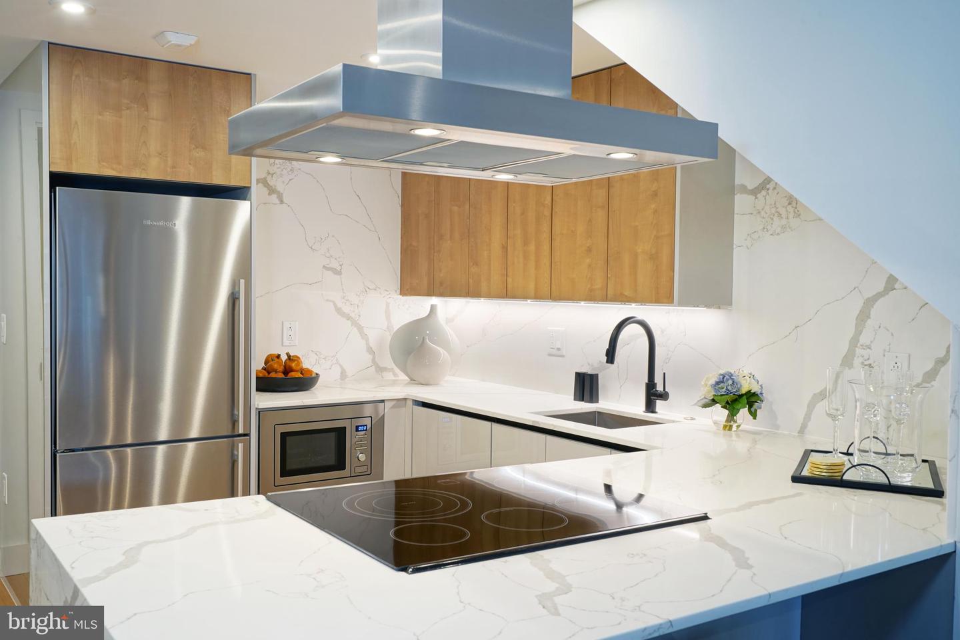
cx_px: 480
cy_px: 320
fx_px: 880
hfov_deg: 57.2
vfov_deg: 40.0
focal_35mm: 33
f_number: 13
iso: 100
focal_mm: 33
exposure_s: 1/2
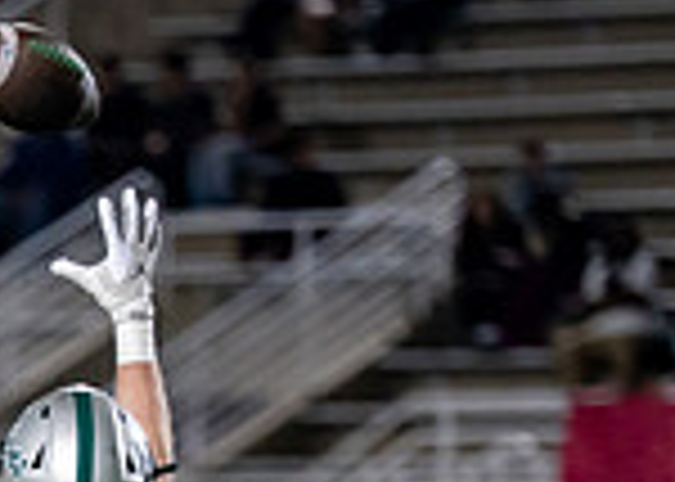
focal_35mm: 846
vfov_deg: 1.7
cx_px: -227
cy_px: 970
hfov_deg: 2.4
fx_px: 16211
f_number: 2.8
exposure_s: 1/1250
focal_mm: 180
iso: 3200
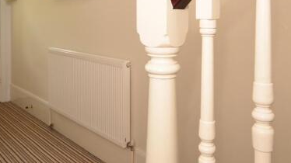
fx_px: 255
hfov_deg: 59.2
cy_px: 34
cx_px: 170
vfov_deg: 34.6
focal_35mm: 33
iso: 200
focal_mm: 12
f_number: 4.5
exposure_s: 1/13
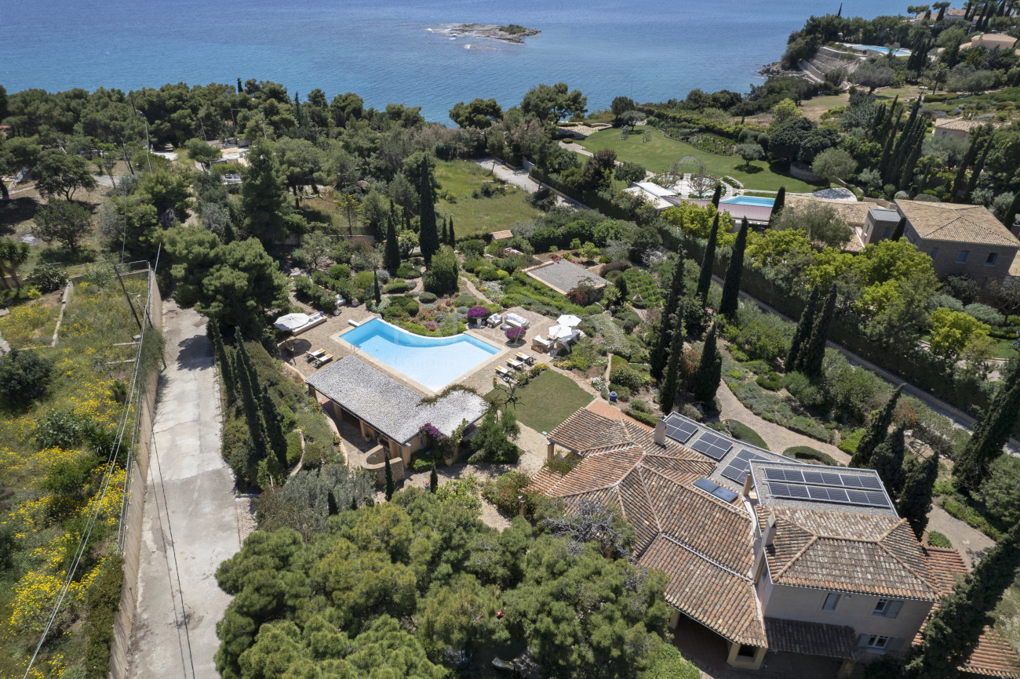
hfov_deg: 78.6
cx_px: 510
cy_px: 340
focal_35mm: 22
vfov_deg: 57.2
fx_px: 623
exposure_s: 1/1500
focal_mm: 8.38
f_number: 2.8
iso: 100
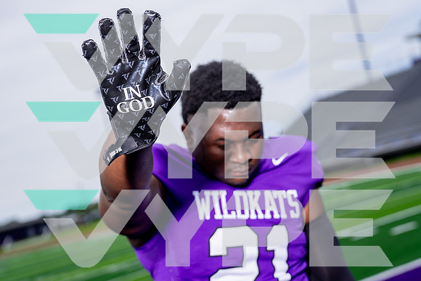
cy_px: 140
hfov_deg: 30.0
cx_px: 210
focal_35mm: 67
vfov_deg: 20.3
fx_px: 785
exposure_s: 1/1250
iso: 100
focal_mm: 61
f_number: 4
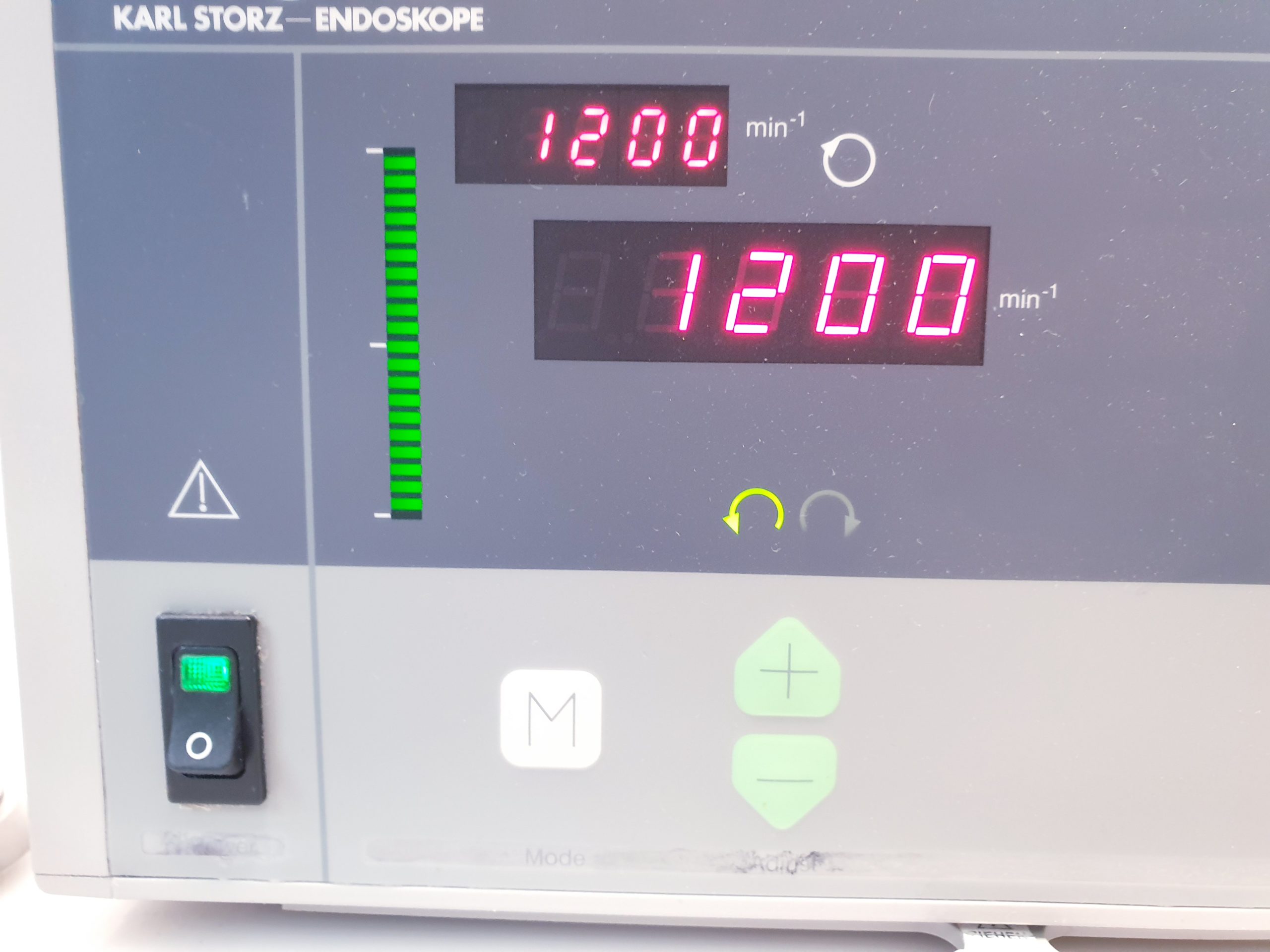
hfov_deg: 67.3
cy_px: 476
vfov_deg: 53.1
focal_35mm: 26
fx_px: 954
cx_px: 635
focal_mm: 4.3
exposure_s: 1/33
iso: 320
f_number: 2.4
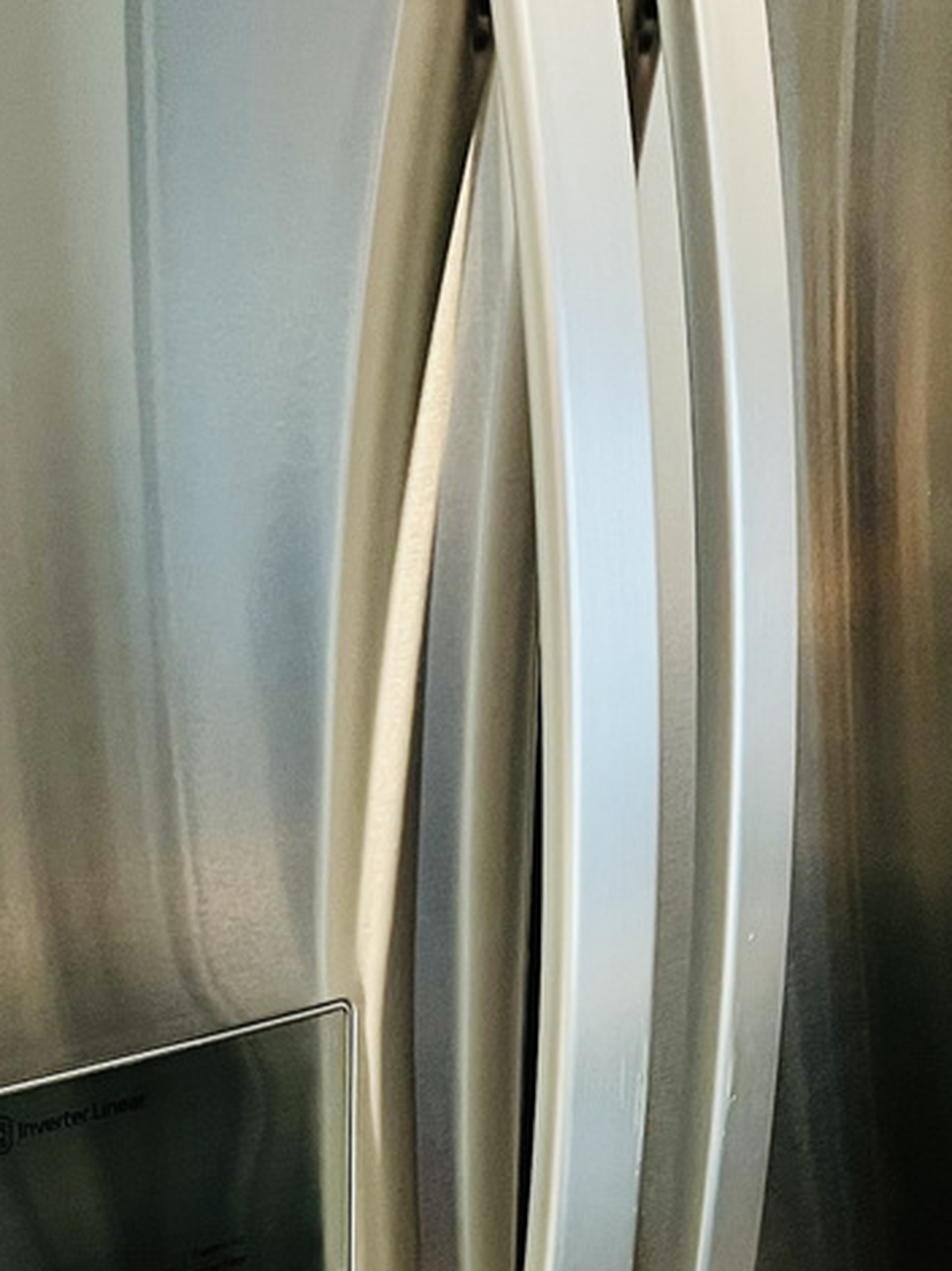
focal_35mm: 85
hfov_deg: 17.3
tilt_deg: -22.4
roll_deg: +1.4
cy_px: 1285
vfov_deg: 22.1
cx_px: 243
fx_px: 3120
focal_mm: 5.7
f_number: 1.5
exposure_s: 1/59
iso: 250
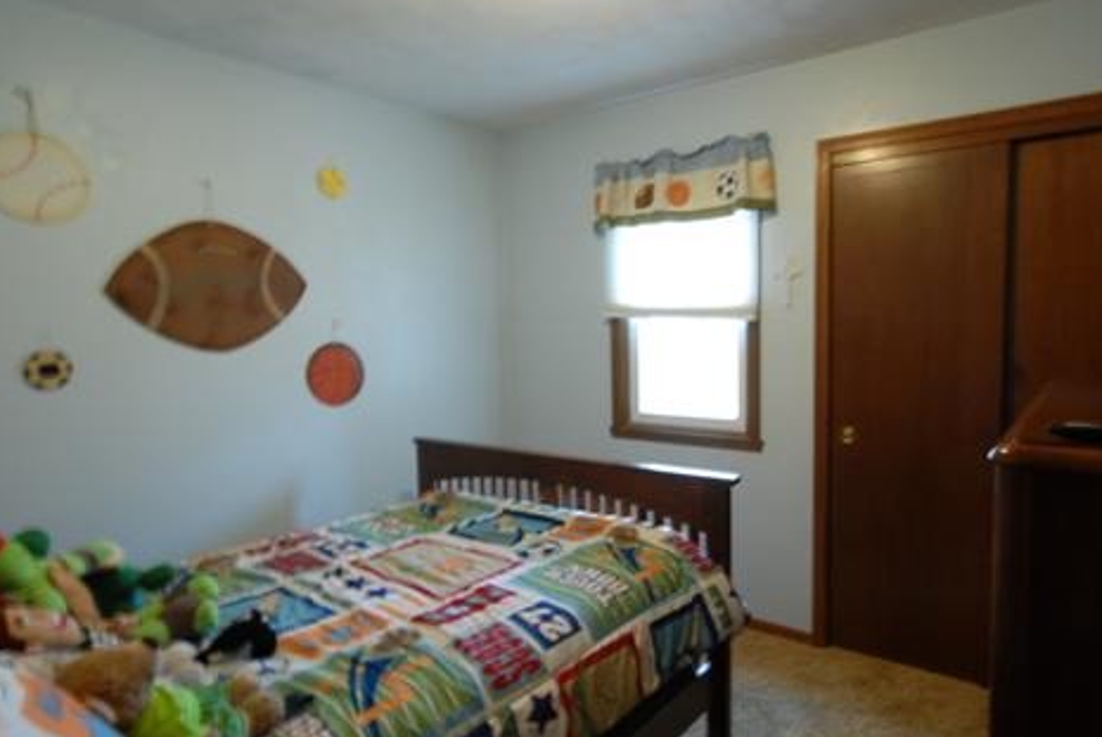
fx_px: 695
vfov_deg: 55.9
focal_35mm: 23
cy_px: 374
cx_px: 597
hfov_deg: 76.7
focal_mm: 11
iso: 400
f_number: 10
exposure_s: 1/1.5
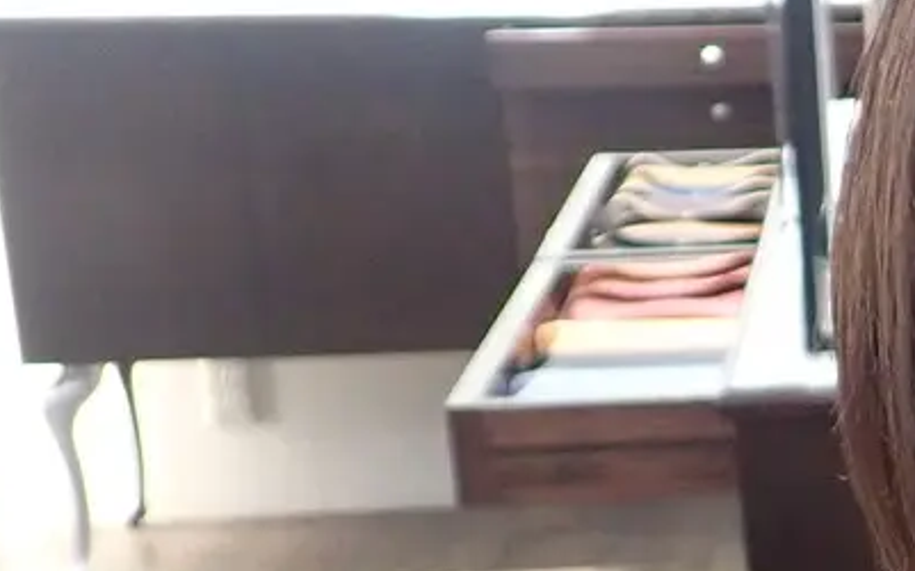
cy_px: 676
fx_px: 3165
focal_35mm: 127
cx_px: 1501
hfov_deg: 14.9
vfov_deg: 10.1
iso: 640
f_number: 2.3
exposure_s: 1/100
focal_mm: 5.4
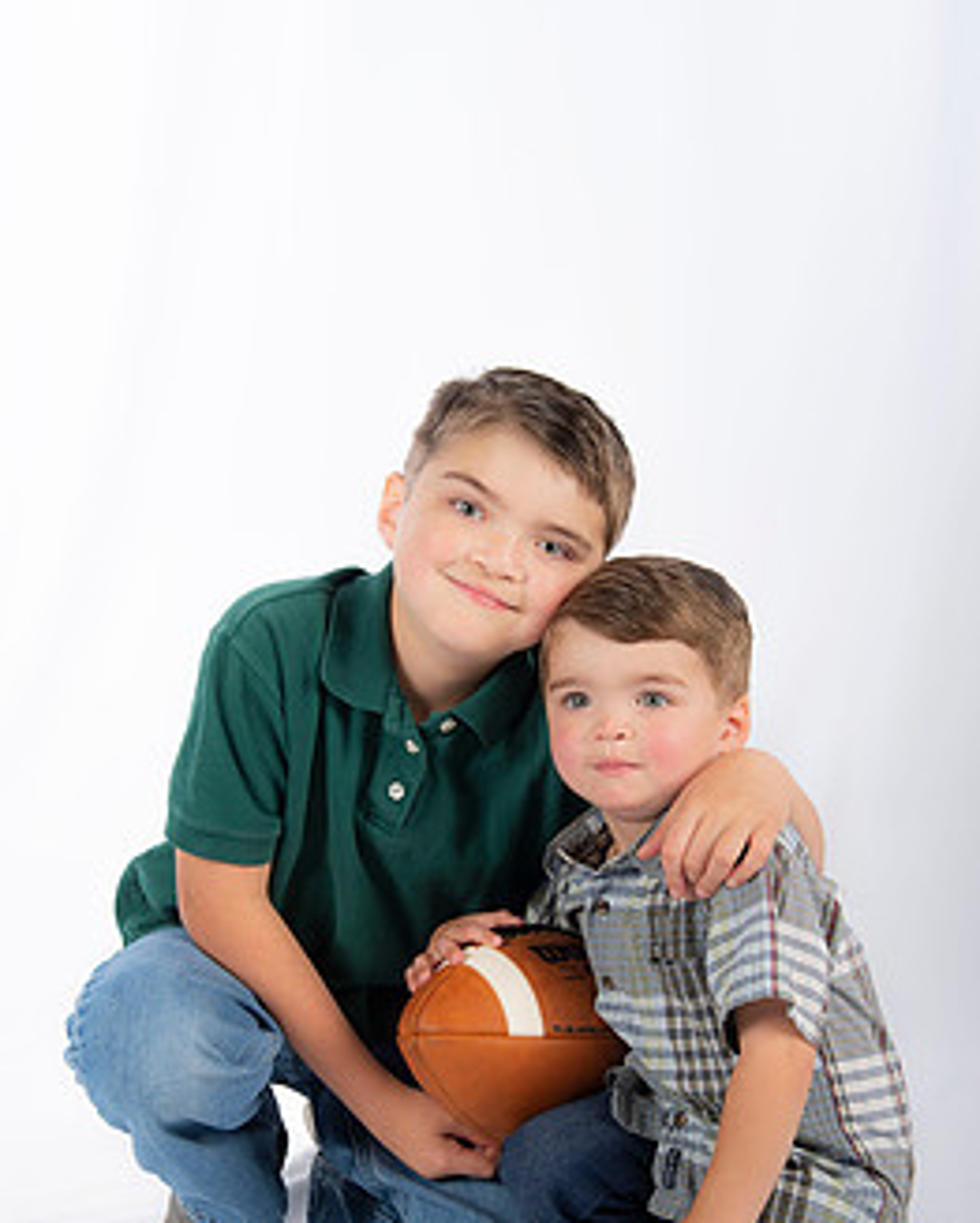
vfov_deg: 28.1
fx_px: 2427
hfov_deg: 22.8
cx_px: 499
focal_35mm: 67
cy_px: 804
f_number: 5.6
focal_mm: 52
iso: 100
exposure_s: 1/200
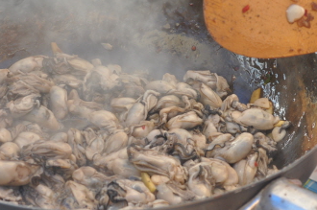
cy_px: 79
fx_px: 897
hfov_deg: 20.0
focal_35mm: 102
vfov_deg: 13.4
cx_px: 103
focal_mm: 35
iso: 400
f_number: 5.6
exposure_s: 1/125
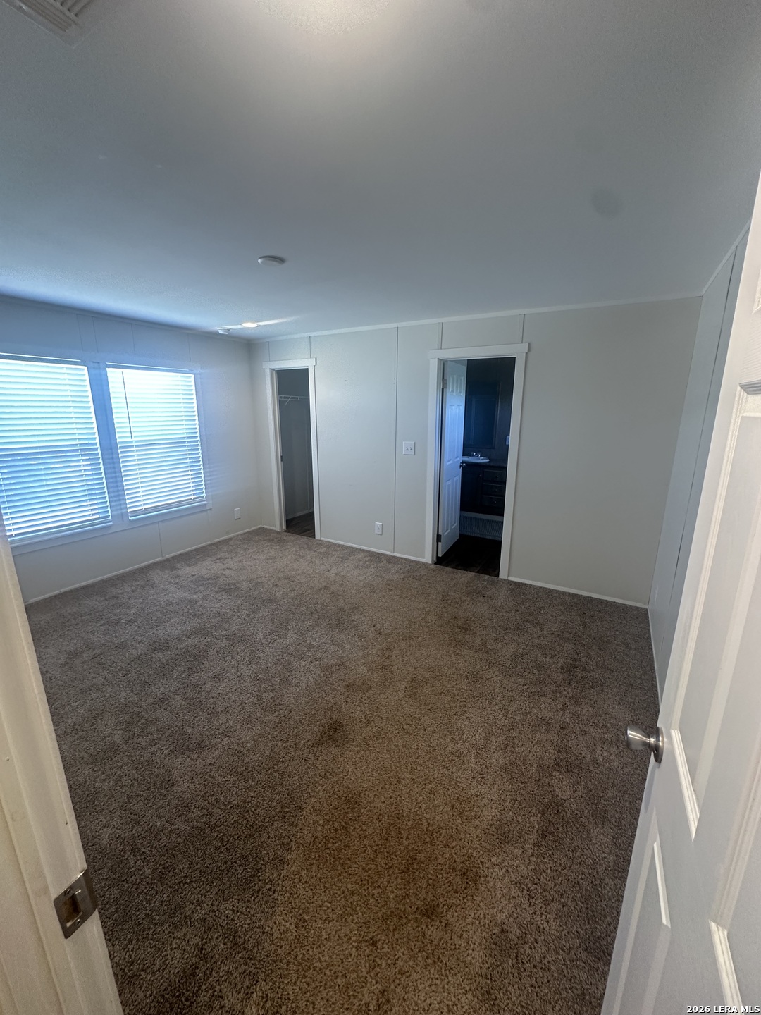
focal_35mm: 14
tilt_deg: -13.2
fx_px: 410
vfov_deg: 102.1
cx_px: 380
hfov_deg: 85.7
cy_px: 508
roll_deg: -1.2
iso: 200
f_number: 2.2
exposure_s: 1/60
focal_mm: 2.22
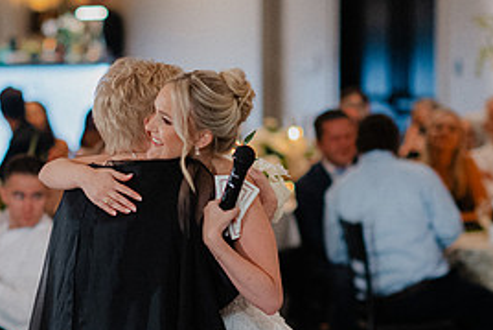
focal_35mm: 229
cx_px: 124
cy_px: 238
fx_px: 3138
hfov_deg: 9.0
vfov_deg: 6.0
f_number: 2
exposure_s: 1/160
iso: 2000
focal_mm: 85
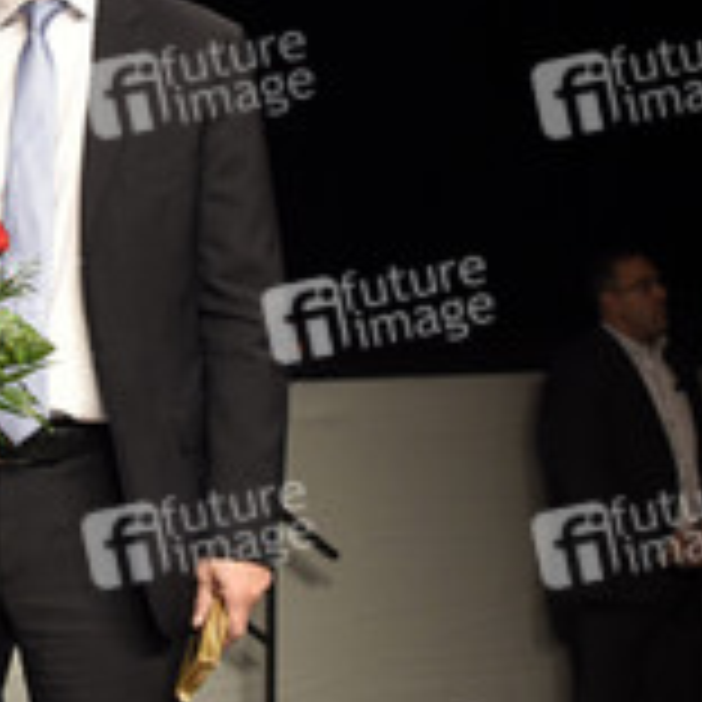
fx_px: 1973
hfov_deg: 18.8
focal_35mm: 86
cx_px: -191
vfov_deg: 20.1
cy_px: 198
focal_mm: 35
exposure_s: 1/250
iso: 2000
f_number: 5
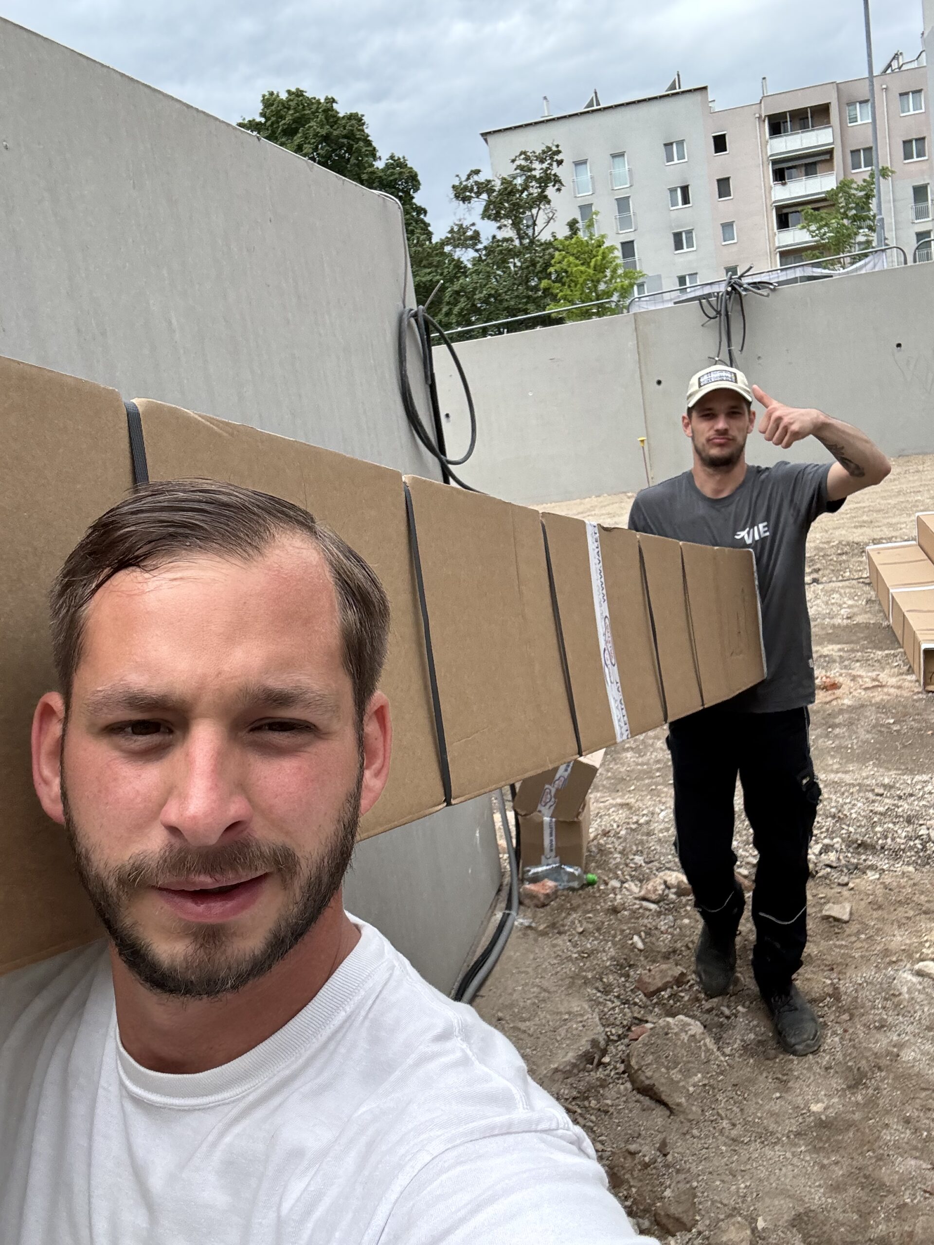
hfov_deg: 46.8
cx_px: 467
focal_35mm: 30
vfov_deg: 60.0
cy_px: 622
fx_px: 1079
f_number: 1.9
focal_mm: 2.69
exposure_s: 1/496
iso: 25
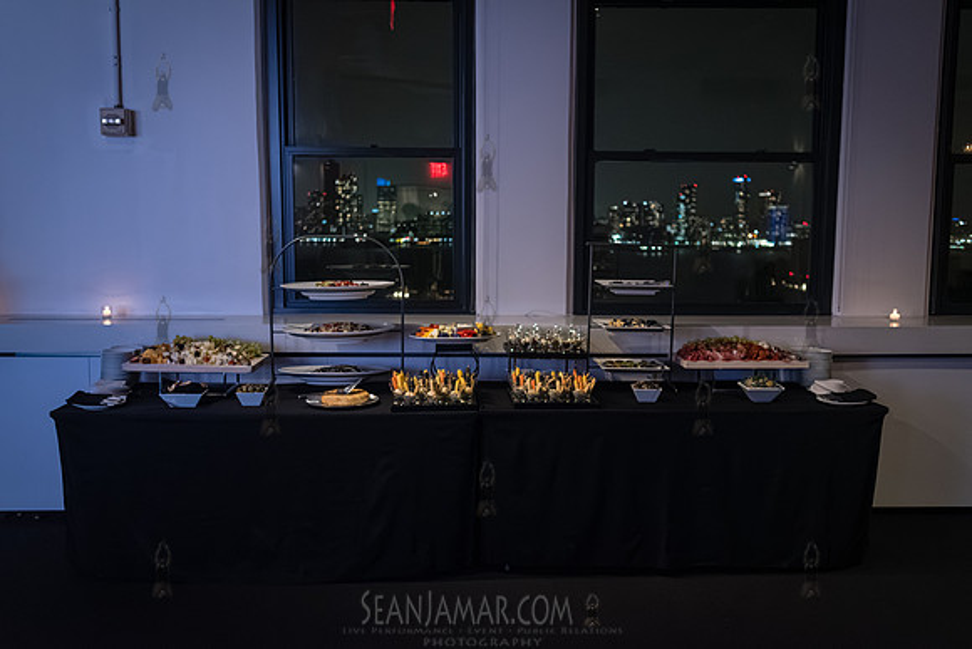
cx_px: 486
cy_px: 324
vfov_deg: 37.9
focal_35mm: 35
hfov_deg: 54.4
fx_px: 945
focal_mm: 35
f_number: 3.2
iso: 8000
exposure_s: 1/250
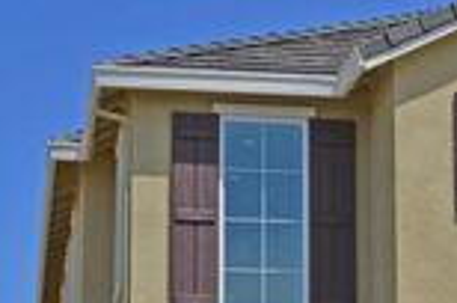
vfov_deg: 9.6
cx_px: 502
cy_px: 302
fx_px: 1794
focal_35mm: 142
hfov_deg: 14.2
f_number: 9
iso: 100
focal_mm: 29
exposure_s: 1/320
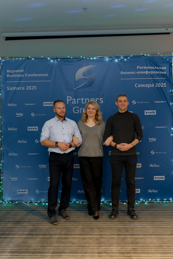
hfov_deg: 33.4
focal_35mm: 40
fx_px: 288
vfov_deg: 48.5
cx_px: 86
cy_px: 130
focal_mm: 40
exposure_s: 1/125
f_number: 5
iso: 3200
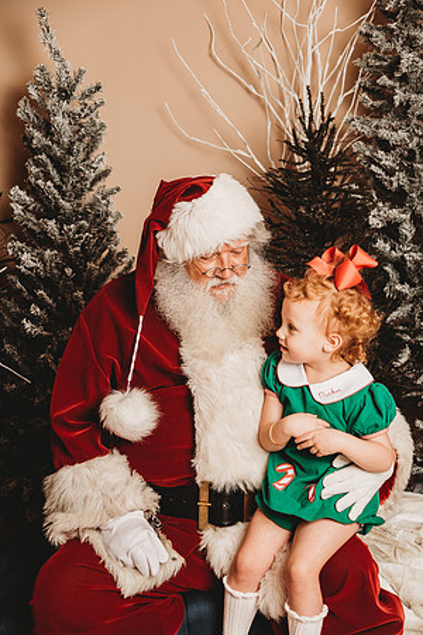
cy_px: 318
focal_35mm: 58
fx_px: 1022
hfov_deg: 23.4
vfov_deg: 34.5
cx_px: 212
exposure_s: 1/160
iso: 100
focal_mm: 58
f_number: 4
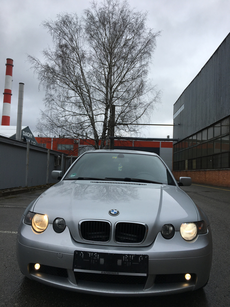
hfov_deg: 48.2
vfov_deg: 61.7
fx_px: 257
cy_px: 154
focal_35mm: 29
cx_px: 115
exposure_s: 1/1148
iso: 25
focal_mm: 4.15
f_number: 2.2
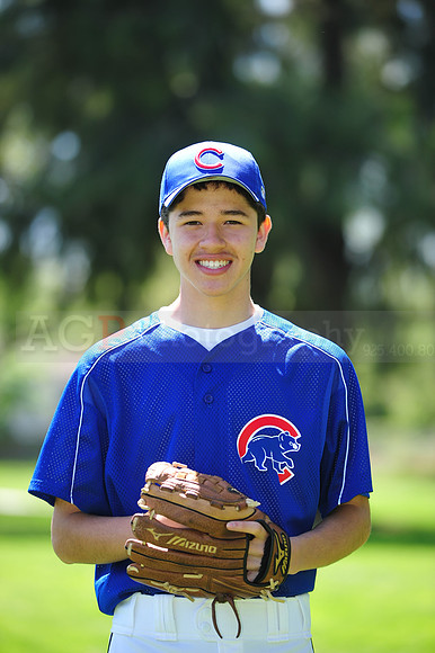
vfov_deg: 10.3
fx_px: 3629
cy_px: 326
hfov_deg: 6.9
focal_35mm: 200
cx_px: 218
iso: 200
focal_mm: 200
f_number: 4.5
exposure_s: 1/400
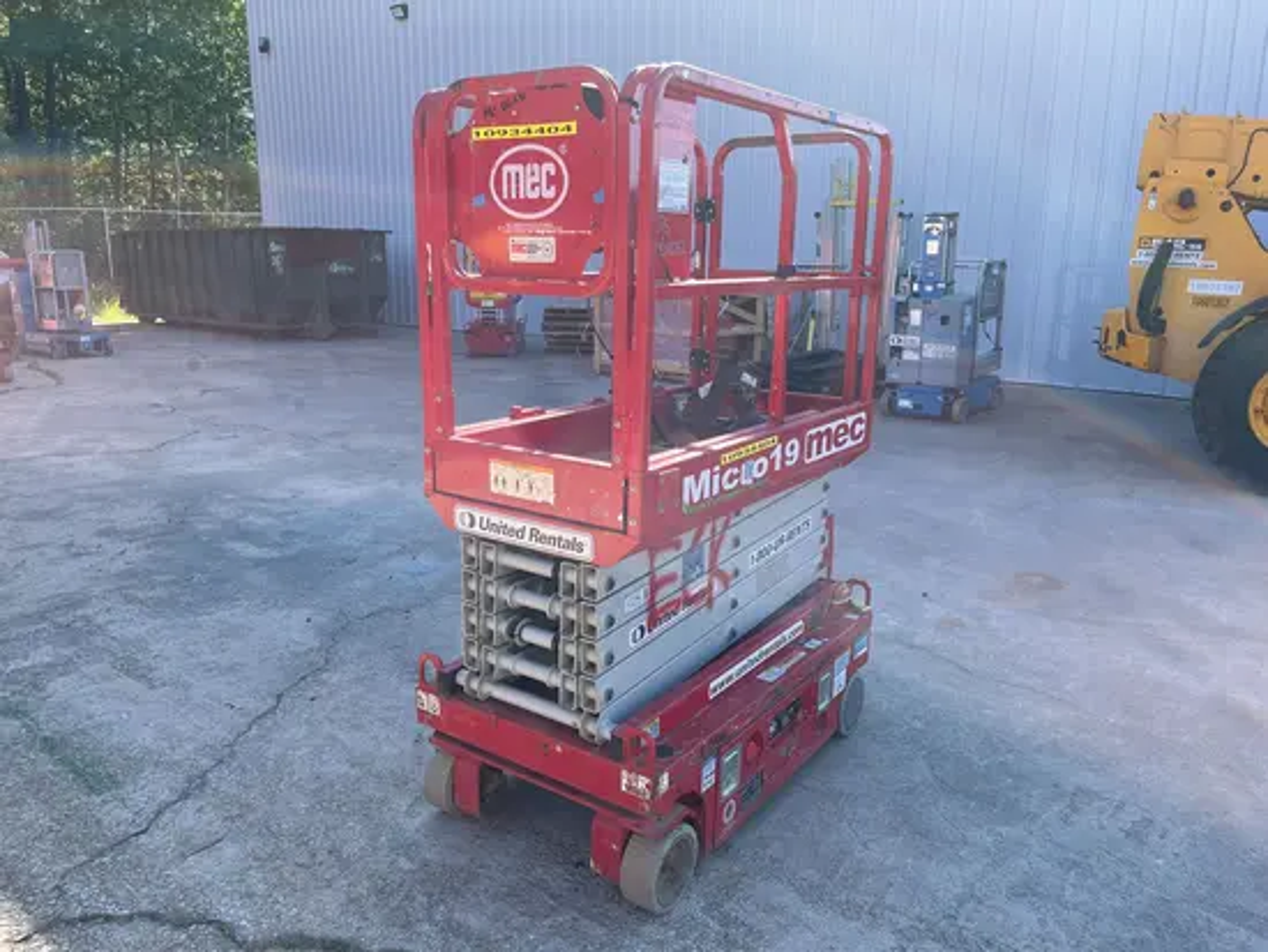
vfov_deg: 53.1
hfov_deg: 67.3
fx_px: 953
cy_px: 476
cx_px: 634
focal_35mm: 26
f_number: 1.6
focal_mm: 5.1
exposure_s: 1/935
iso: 50
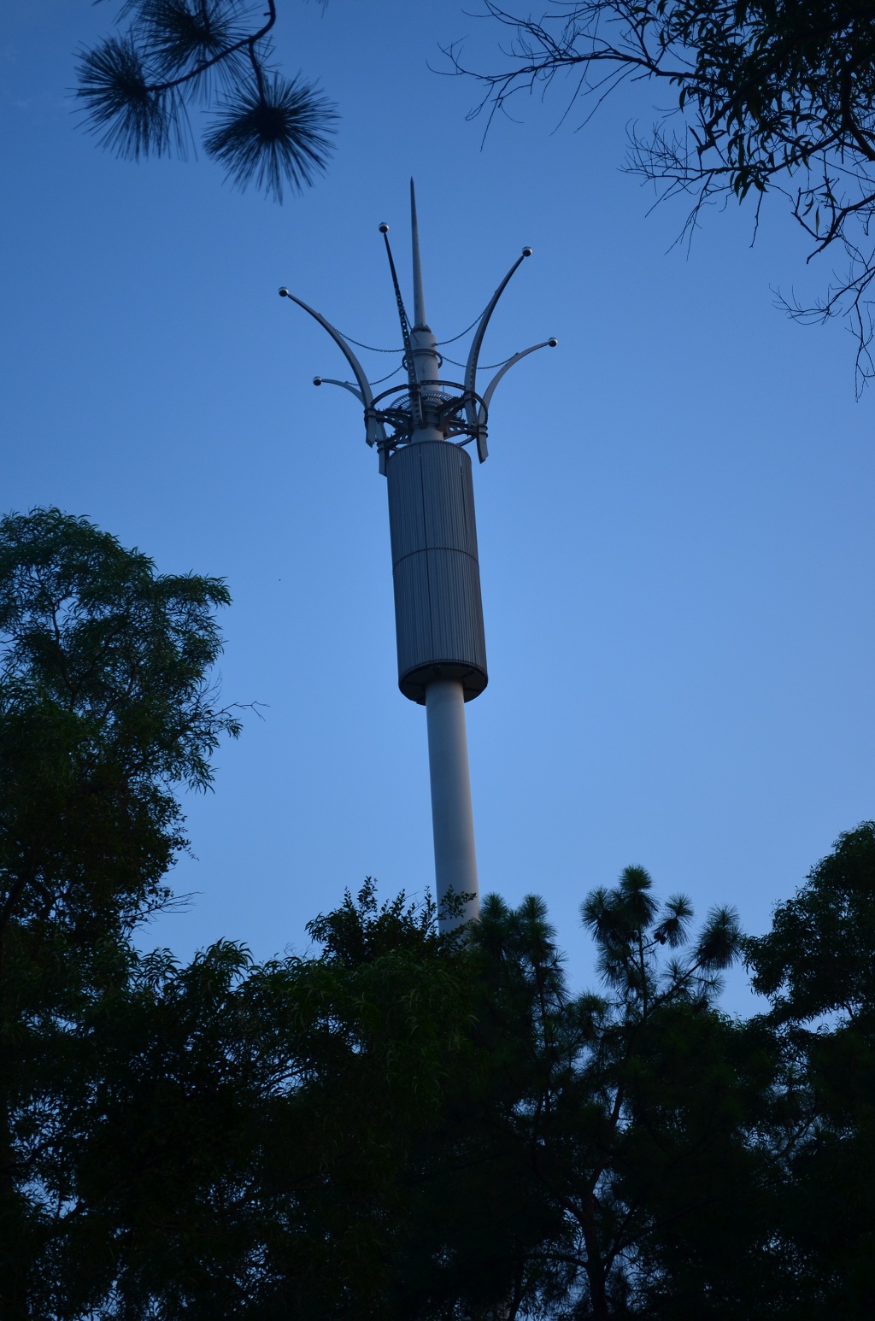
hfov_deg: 18.8
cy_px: 660
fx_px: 2637
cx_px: 438
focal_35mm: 72
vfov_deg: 28.1
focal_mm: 48
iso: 200
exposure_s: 1/125
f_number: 5.6
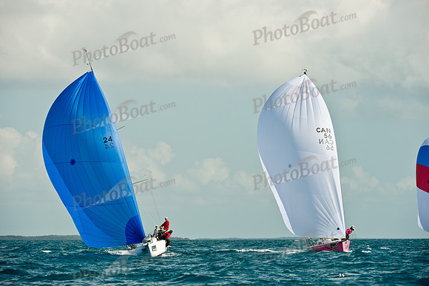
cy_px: 143
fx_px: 2399
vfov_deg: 6.8
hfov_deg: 10.2
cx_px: 214
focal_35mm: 201
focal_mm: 200
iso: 400
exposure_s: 1/1600
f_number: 9
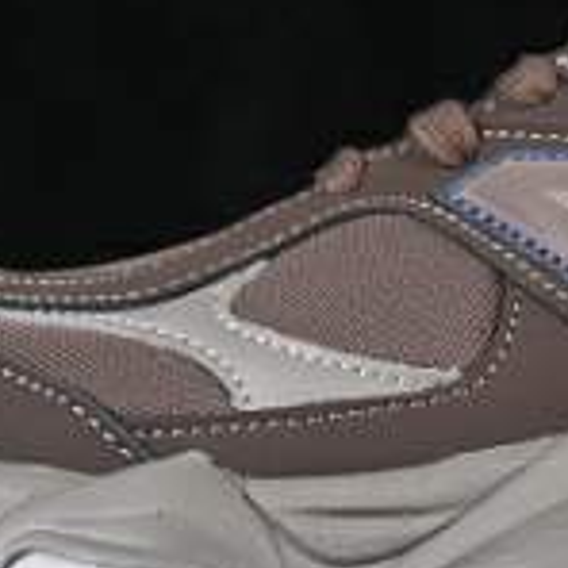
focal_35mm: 314
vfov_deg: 5.6
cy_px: 111
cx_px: 760
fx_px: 5829
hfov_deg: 5.5
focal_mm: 50
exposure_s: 1/60
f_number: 6.3
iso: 160
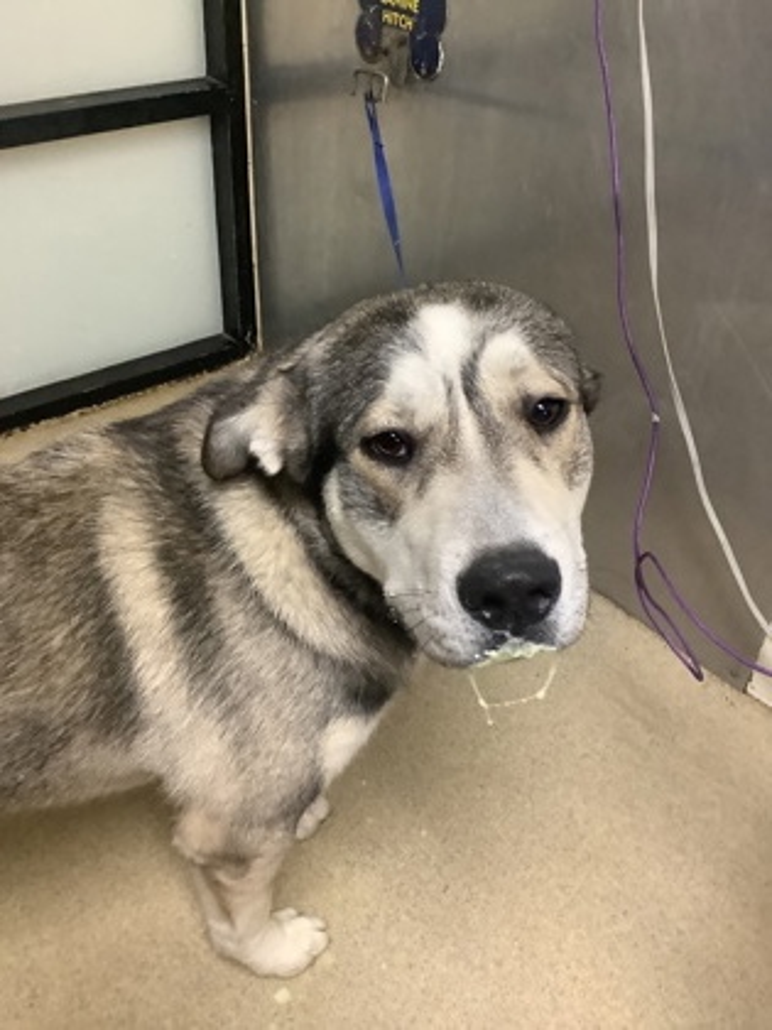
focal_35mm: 31
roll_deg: -4.4
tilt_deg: -37.1
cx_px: 386
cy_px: 515
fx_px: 922
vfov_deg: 58.4
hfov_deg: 45.4
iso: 400
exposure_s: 1/60
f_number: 2.4
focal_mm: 3.3
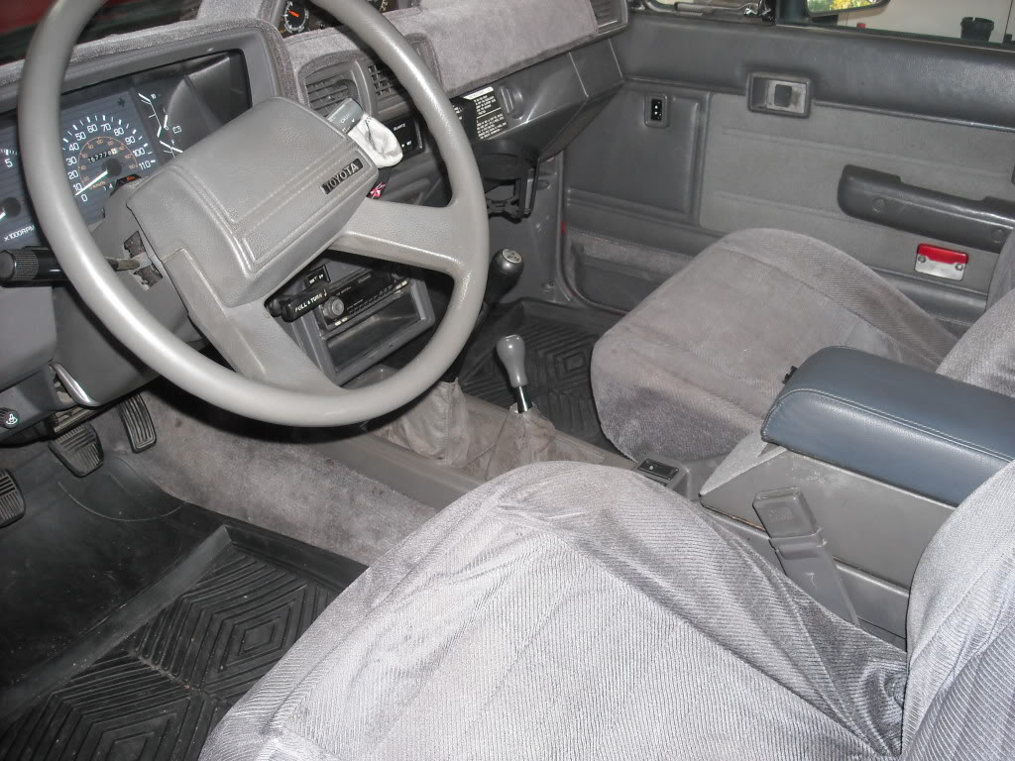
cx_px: 508
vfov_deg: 40.7
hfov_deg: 52.6
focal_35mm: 35
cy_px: 380
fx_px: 1026
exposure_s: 1/60
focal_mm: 5.7
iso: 200
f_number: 2.8
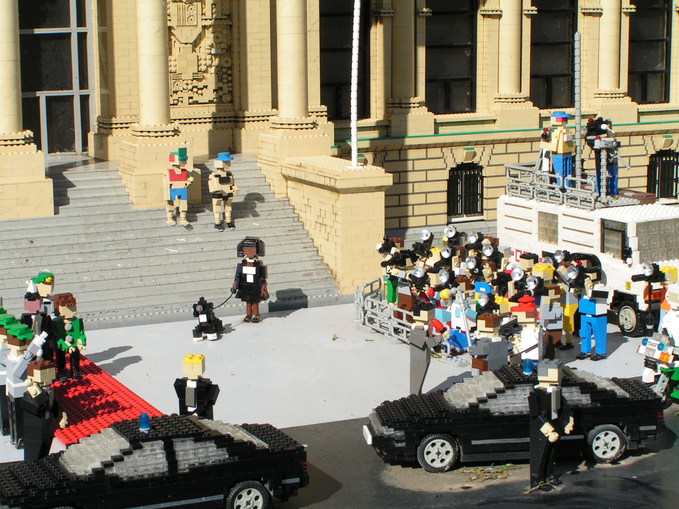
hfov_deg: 25.7
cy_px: 254
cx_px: 340
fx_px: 1491
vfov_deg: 19.4
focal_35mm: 76
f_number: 6.3
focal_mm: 12.7
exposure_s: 1/400
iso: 50
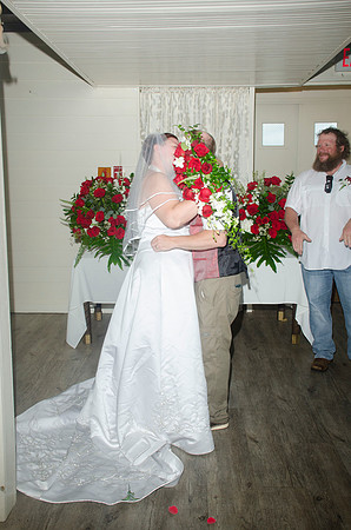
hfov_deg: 36.7
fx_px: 529
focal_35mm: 36
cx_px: 176
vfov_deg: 53.2
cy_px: 265
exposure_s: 1/250
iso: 400
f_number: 5.6
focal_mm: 24
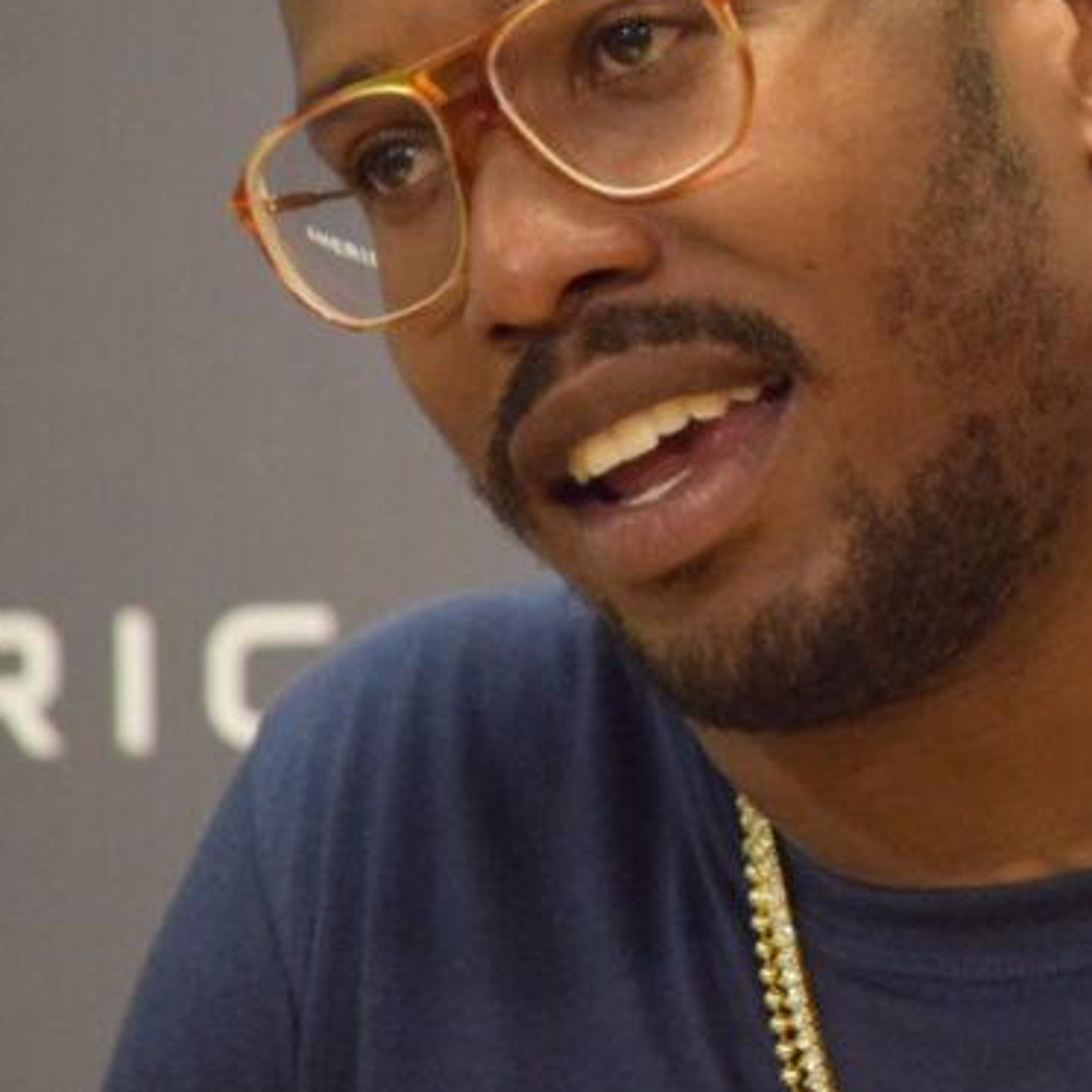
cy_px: 168
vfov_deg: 2.1
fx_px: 30016
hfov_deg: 2.1
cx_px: 1244
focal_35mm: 841
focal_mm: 240
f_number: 5.3
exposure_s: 1/125
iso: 5000
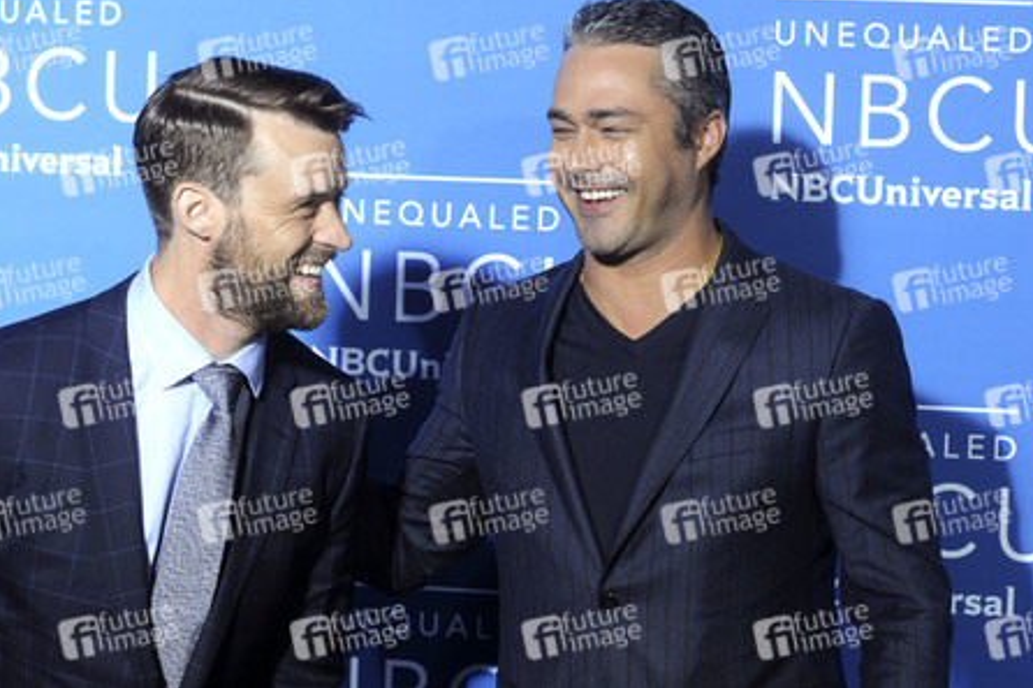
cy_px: 343
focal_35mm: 106
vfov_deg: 12.9
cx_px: 519
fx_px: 3040
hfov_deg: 19.3
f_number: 4.5
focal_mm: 105
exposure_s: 1/400
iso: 800
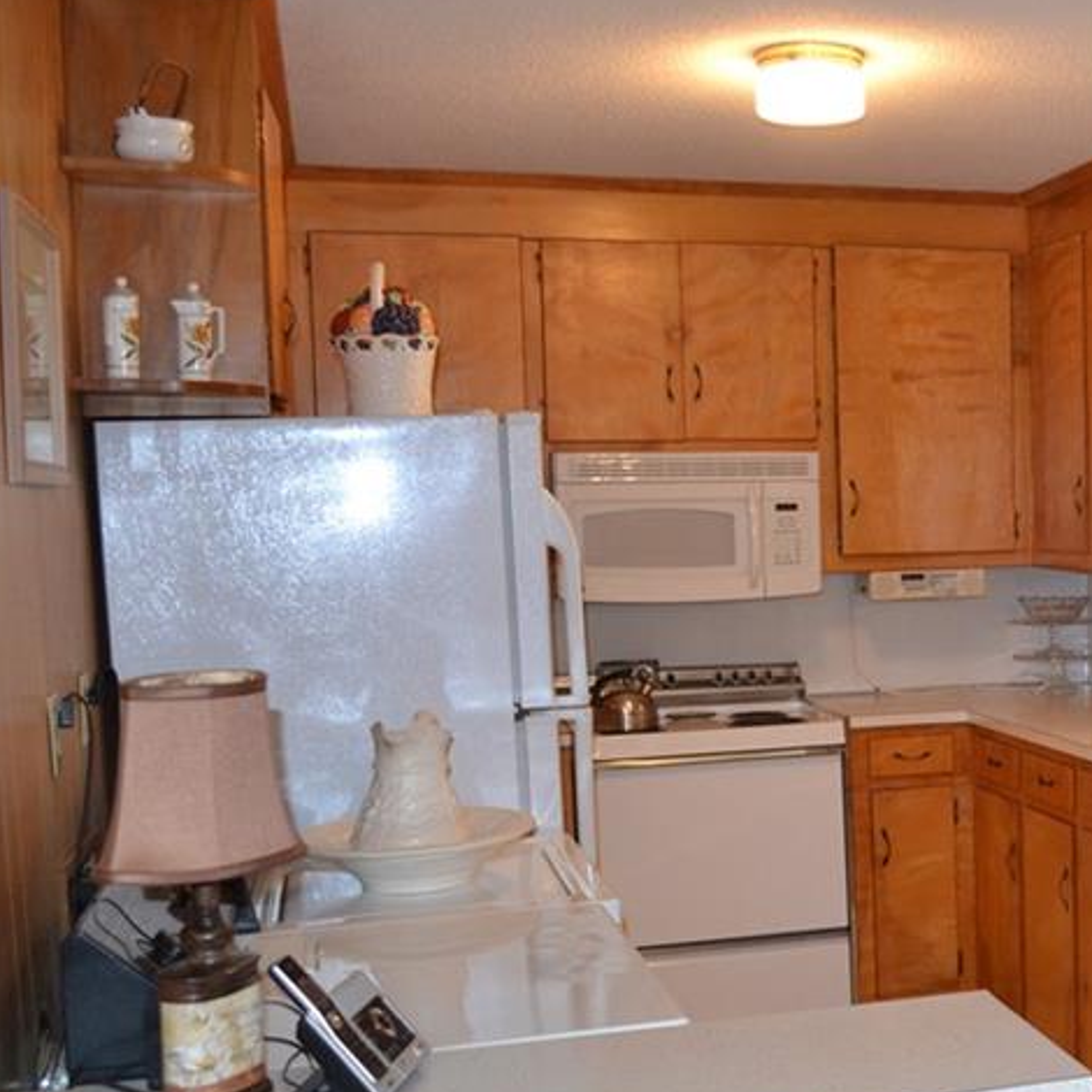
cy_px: 688
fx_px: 1785
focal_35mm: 50
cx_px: 1087
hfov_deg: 31.5
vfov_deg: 33.8
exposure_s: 1/60
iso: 720
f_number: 3.5
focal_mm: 18
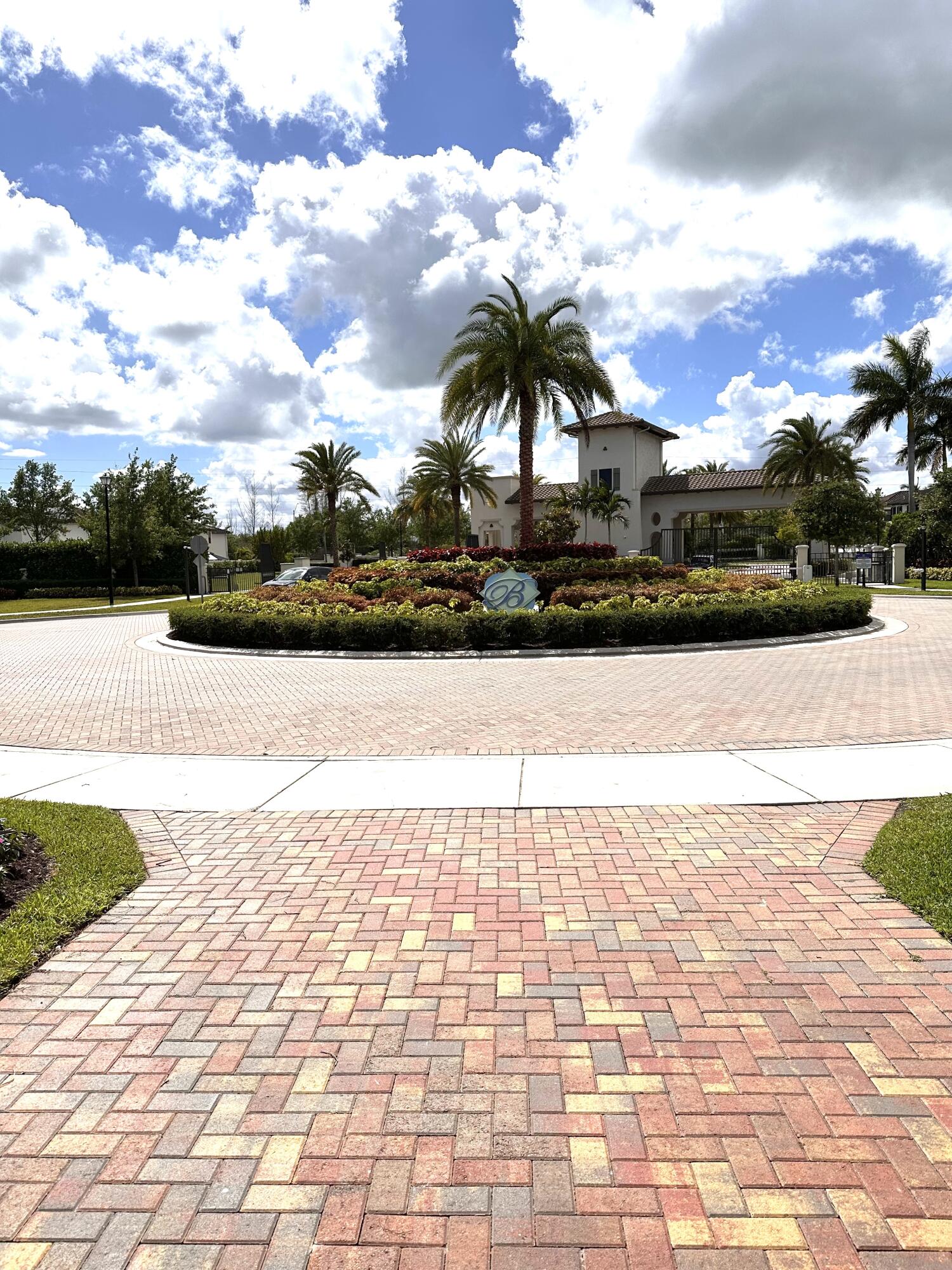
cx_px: 476
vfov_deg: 71.6
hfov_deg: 56.8
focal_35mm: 24
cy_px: 635
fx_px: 880
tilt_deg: -3.3
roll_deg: -0.4
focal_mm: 6.86
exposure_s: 1/13699
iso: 80
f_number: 1.78
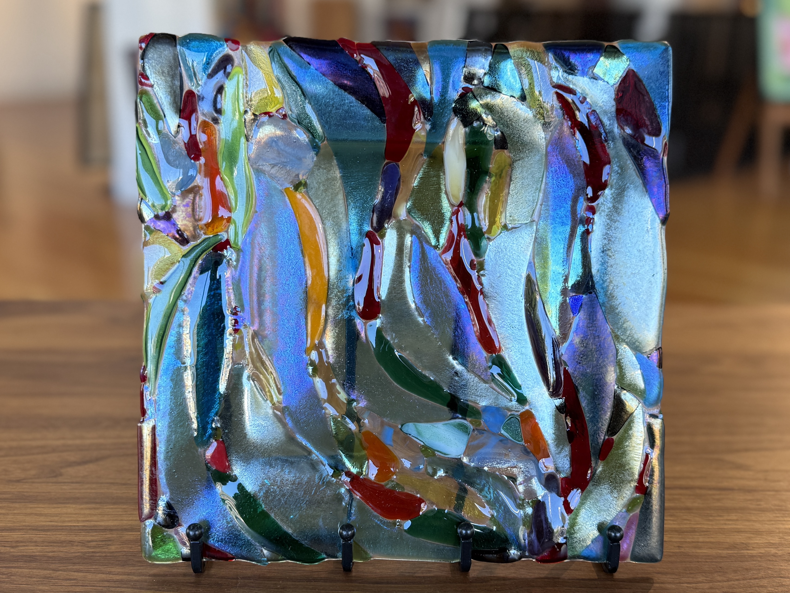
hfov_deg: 71.6
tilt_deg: -17.7
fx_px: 548
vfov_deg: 56.8
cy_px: 296
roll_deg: -0.6
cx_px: 395
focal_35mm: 24
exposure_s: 1/120
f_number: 1.78
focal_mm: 6.76
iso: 80
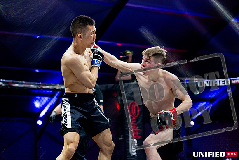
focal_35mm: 70
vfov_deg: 19.5
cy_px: 80
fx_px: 465
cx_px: 120
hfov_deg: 28.8
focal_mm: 70
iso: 3200
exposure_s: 1/1250
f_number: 2.8
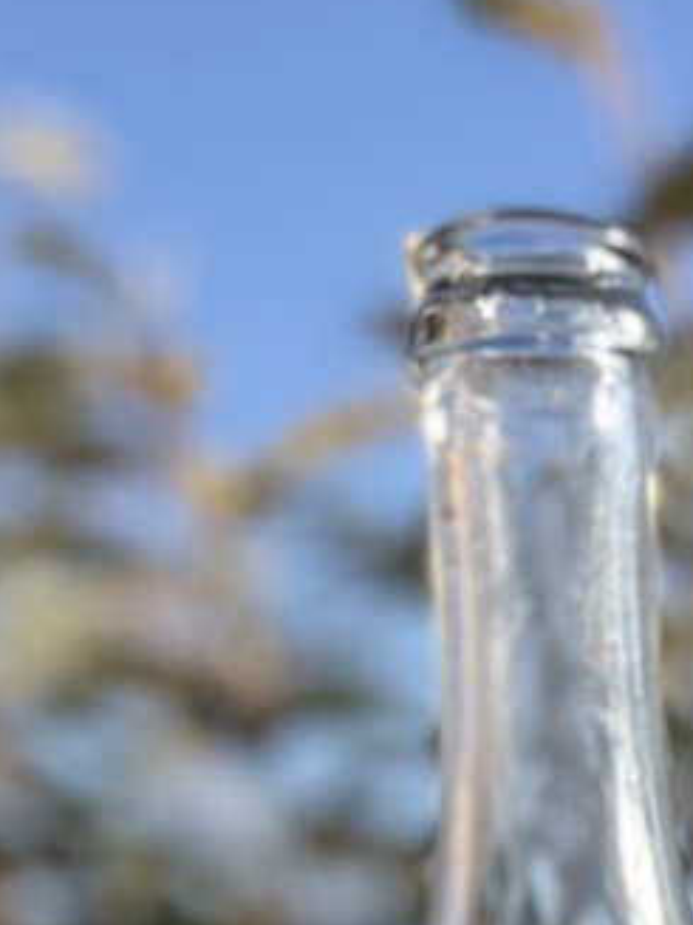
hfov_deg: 13.2
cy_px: 1416
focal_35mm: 106
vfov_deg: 16.7
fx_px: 2831
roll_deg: +1.2
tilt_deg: -2.5
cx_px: 1041
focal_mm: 5.7
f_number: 1.5
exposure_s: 1/1621
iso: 50
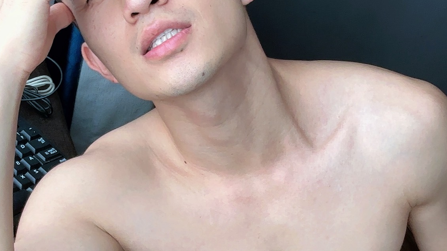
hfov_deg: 31.0
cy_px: 144
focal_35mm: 68
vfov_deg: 17.7
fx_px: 806
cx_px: 221
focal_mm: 2.69
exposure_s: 1/121
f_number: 1.9
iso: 64
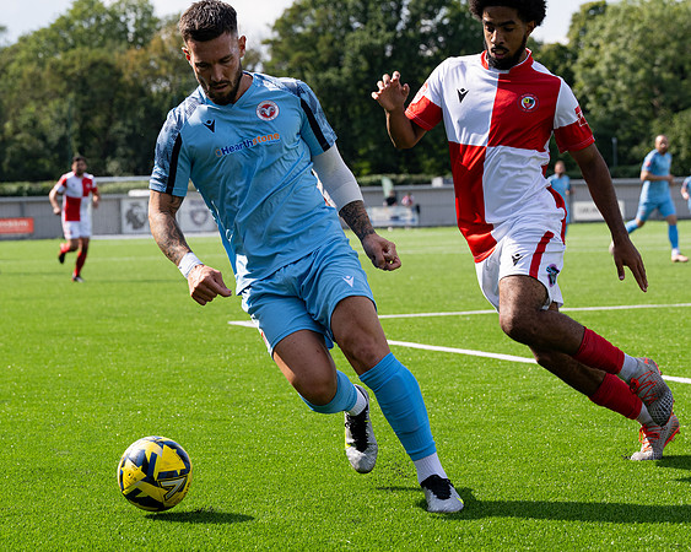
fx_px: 2419
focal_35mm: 118
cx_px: 276
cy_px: 276
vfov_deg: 13.0
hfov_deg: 16.2
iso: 200
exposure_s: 1/1250
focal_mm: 70
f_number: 4.5
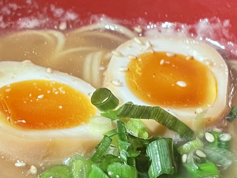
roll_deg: +0.1
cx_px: 58
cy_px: 80
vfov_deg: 13.8
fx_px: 733
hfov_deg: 18.3
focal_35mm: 107
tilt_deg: -32.0
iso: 500
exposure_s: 1/49
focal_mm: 4.2
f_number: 1.6
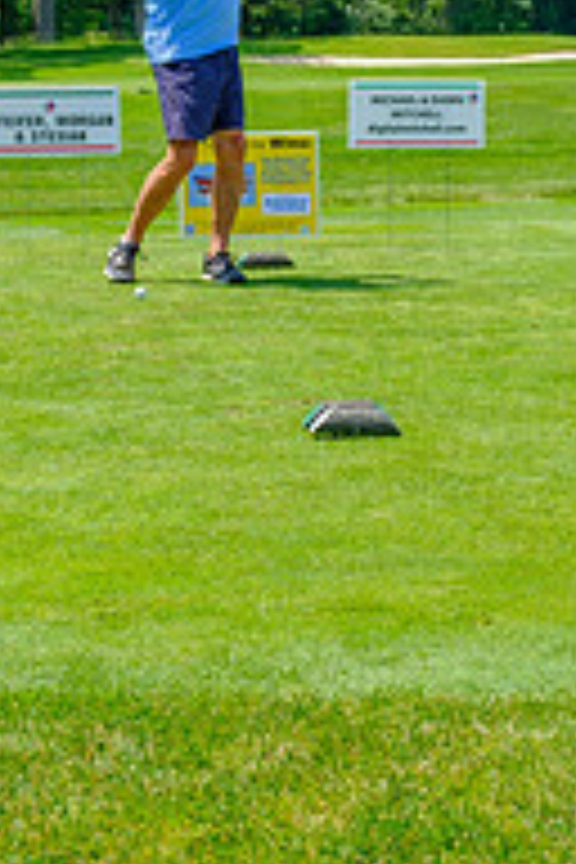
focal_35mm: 115
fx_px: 2760
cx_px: 252
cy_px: 18
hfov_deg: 11.9
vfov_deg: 17.4
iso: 200
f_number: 5
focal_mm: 32.9
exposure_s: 1/500
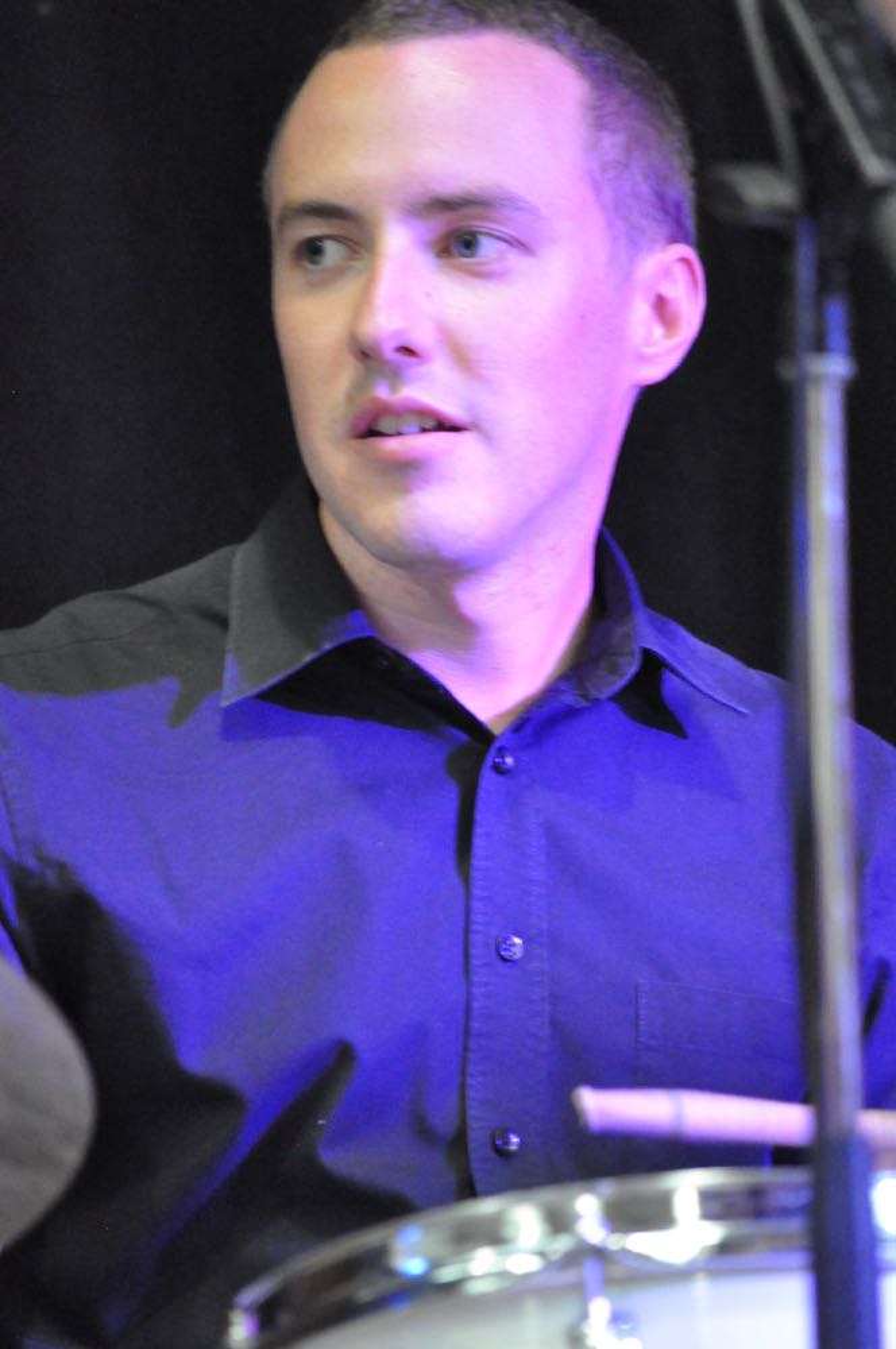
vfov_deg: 4.9
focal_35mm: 420
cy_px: 674
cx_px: 448
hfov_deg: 3.3
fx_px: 15722
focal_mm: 280
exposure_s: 1/50
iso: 6400
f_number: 5.6
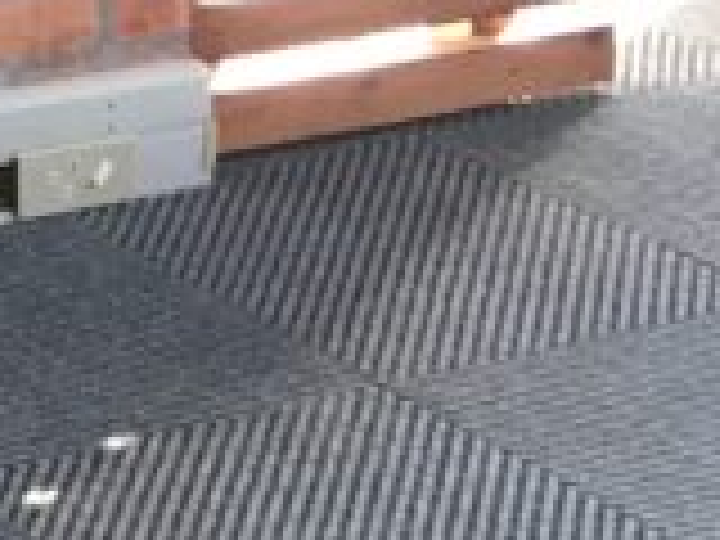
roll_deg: +2.1
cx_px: -1152
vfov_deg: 7.4
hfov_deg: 9.2
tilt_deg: -4.2
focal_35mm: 186
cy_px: -828
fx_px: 3869
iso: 32
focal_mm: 4.15
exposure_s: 1/33
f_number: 2.2
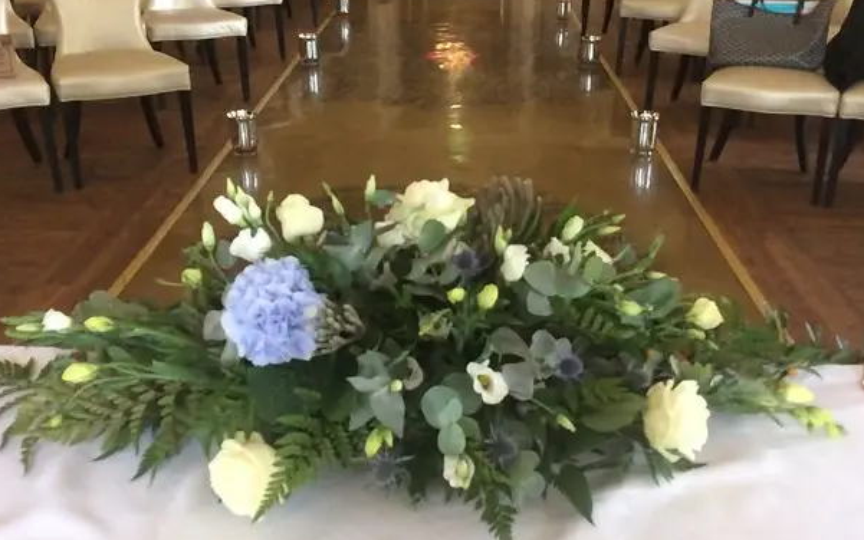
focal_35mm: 38
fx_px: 895
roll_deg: +1.0
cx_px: 458
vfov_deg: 33.6
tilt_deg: -24.1
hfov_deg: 51.5
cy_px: 233
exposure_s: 1/100
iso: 400
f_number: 2.2
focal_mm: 4.15
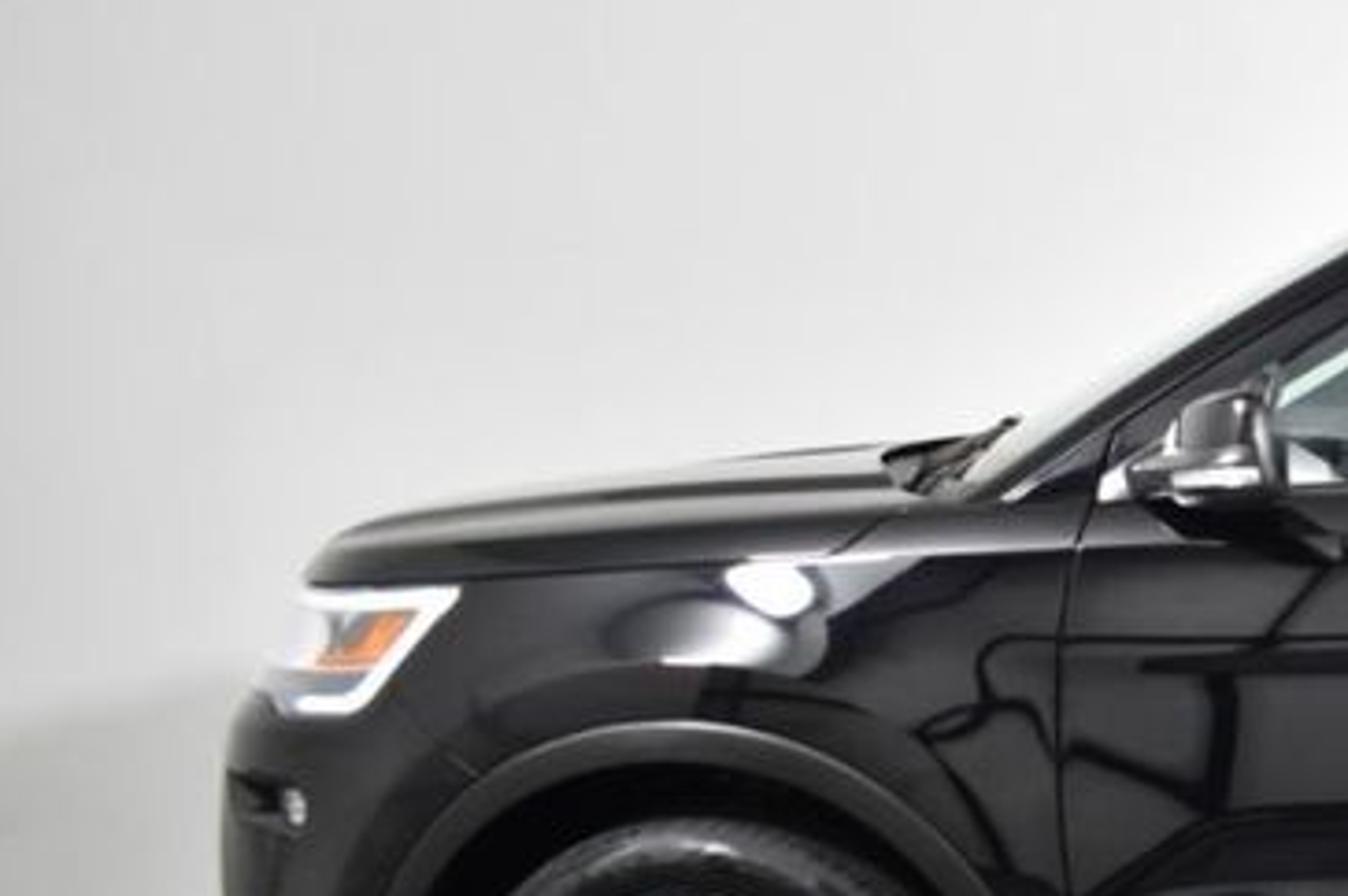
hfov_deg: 22.8
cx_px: 1885
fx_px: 2843
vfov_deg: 17.8
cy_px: 722
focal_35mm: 76
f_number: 3.5
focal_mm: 18
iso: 800
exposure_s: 1/200
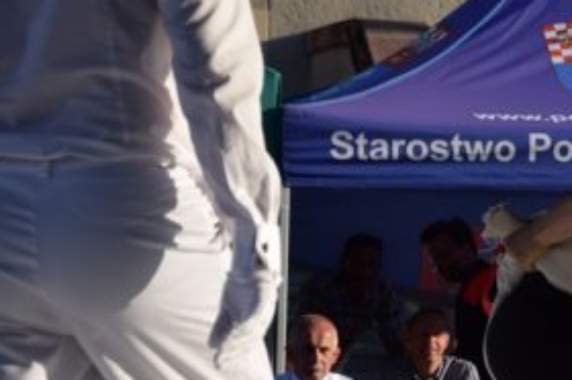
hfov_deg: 7.5
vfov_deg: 5.0
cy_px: 449
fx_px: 4317
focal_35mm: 272
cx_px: 742
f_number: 5.6
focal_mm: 66
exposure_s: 1/1600
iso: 400
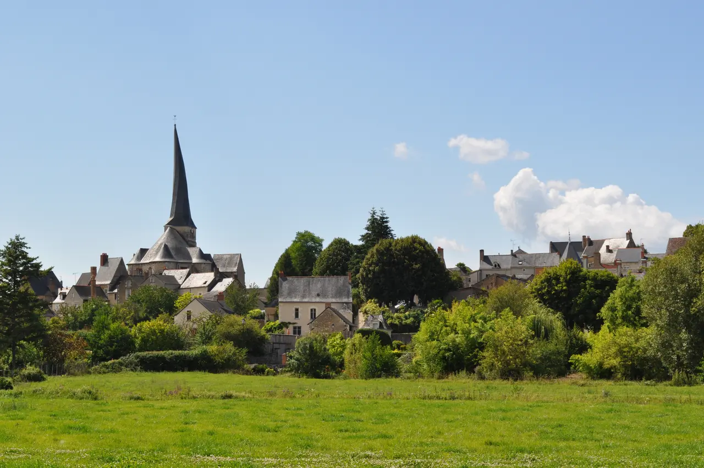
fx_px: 1406
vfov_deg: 18.9
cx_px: 352
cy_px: 234
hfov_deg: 28.1
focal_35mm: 72
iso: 200
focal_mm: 48
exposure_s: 1/400
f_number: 10
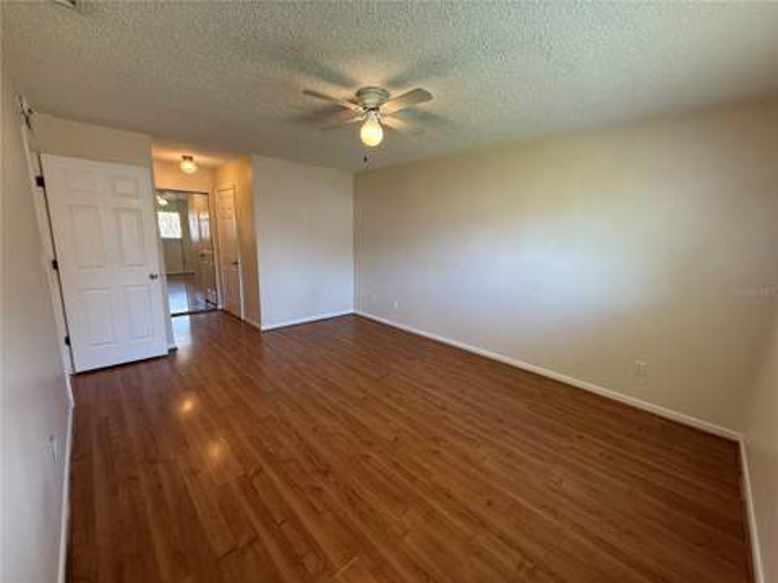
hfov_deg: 102.1
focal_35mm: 14
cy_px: 292
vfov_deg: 85.7
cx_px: 389
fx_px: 315
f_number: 2.2
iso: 250
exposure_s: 1/120
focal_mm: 2.22
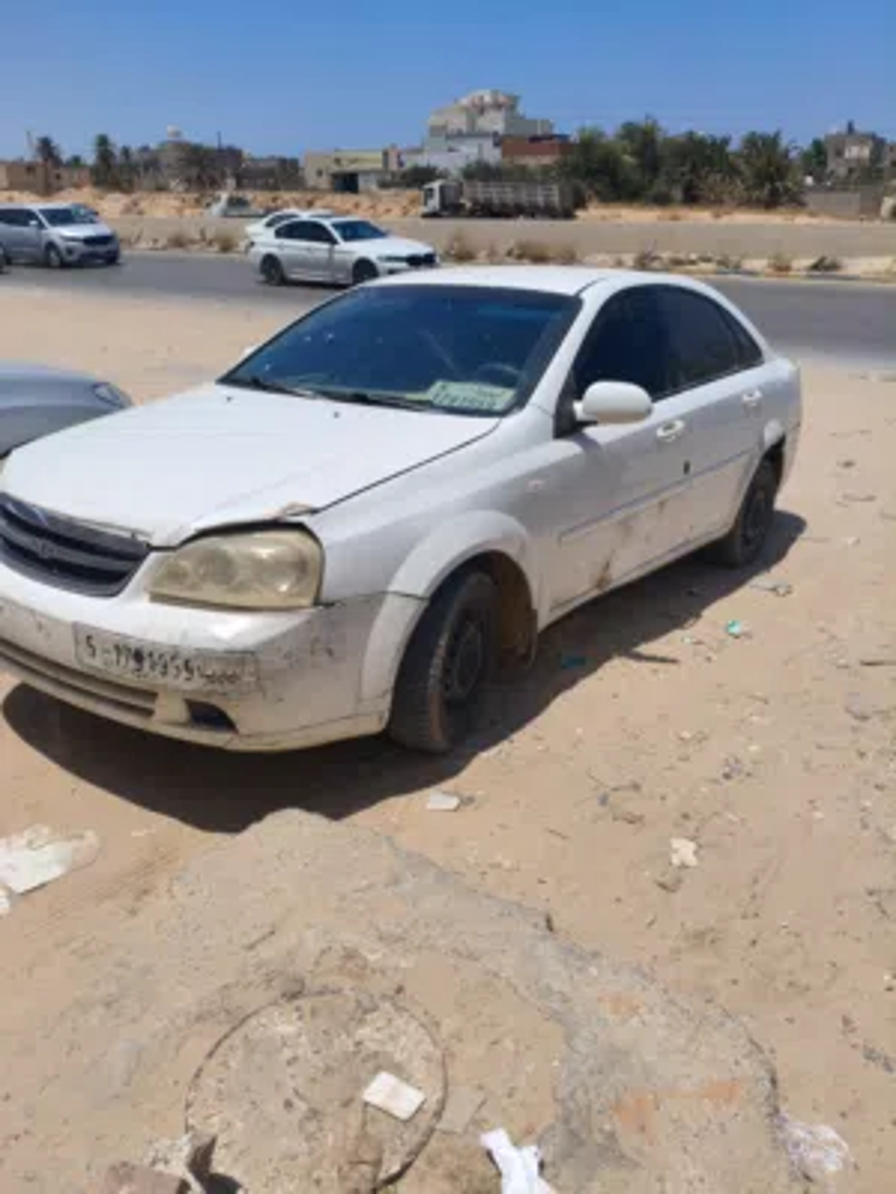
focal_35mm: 26
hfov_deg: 53.1
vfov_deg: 67.3
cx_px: 448
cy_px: 597
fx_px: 897
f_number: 1.5
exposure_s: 1/6467
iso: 80
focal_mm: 4.94
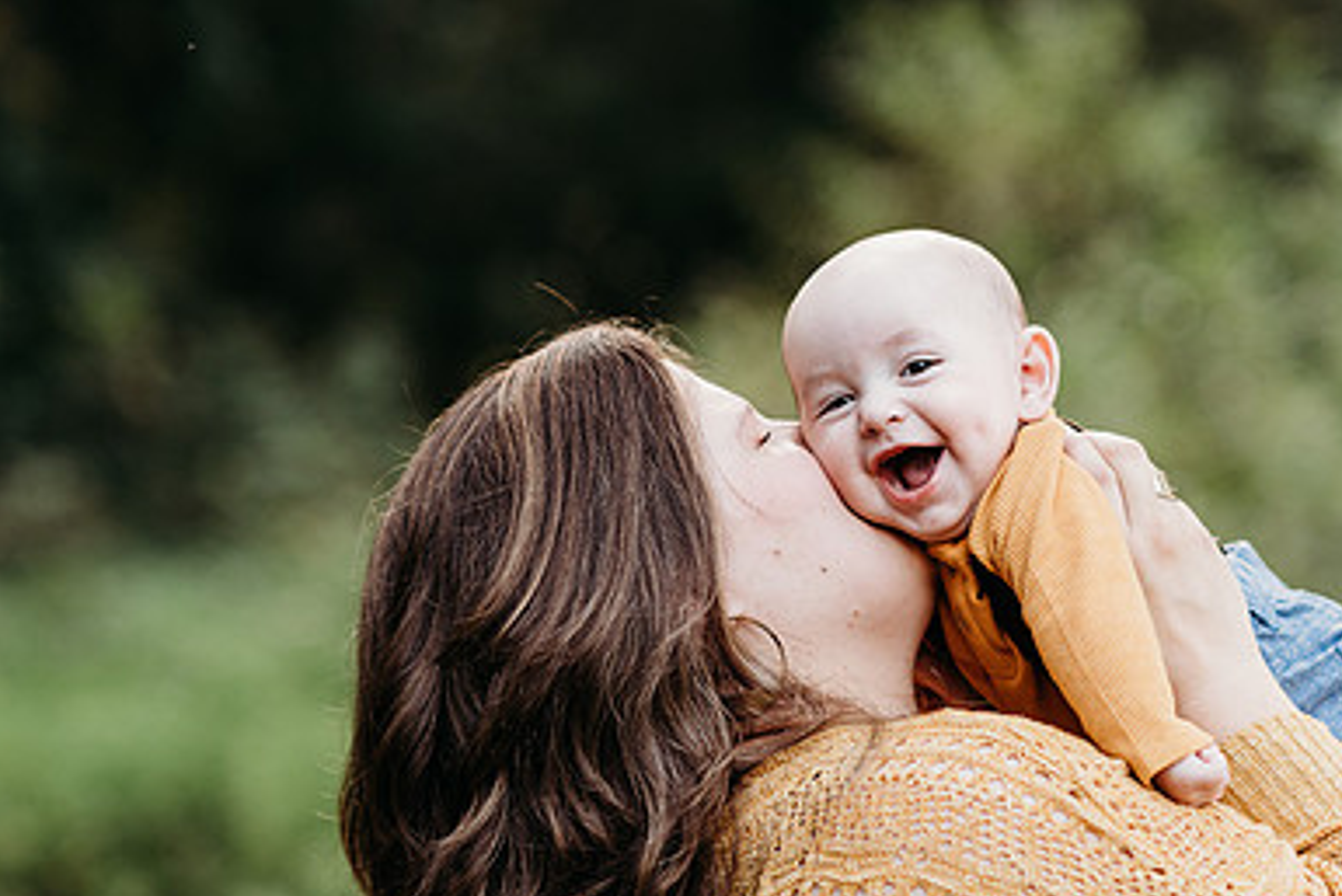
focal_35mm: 128
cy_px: 532
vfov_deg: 10.7
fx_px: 4773
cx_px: 770
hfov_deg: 16.0
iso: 320
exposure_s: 1/200
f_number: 2.2
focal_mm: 85
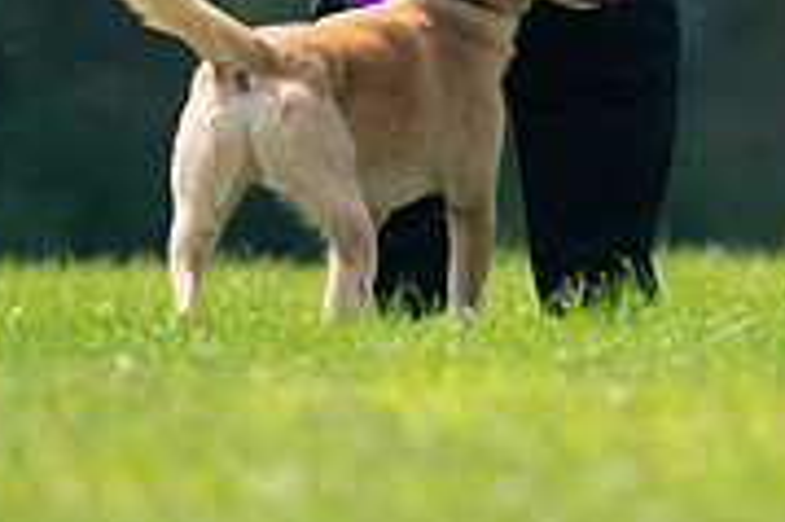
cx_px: 574
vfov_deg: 0.7
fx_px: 42416
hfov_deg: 1.1
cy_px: -143
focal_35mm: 1947
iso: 2000
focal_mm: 600
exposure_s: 1/4000
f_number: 6.3
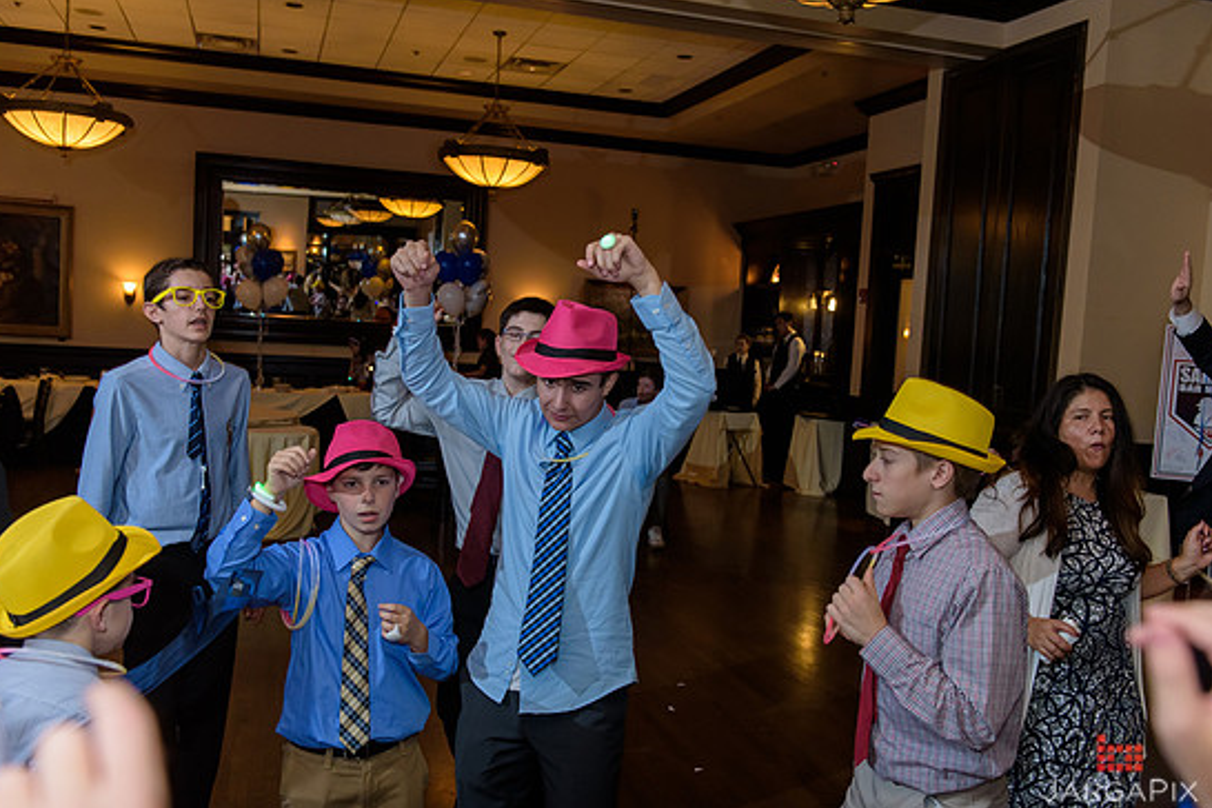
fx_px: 1145
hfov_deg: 55.8
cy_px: 421
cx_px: 610
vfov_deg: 38.9
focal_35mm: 34
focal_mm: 32
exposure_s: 1/125
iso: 1600
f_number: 3.2
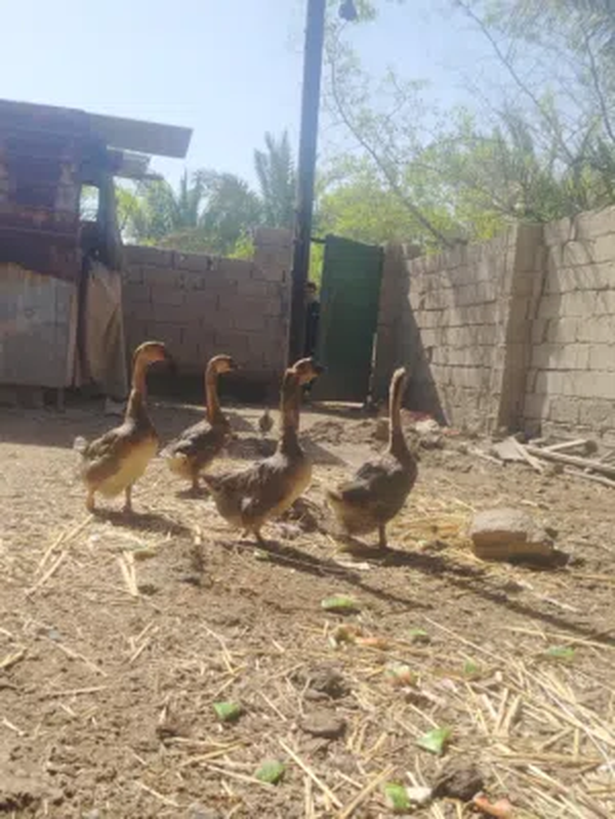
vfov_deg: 56.8
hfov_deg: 44.2
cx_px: 308
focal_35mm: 32
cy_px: 410
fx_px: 758
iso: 100
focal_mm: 5.25
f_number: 1.75
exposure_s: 1/885
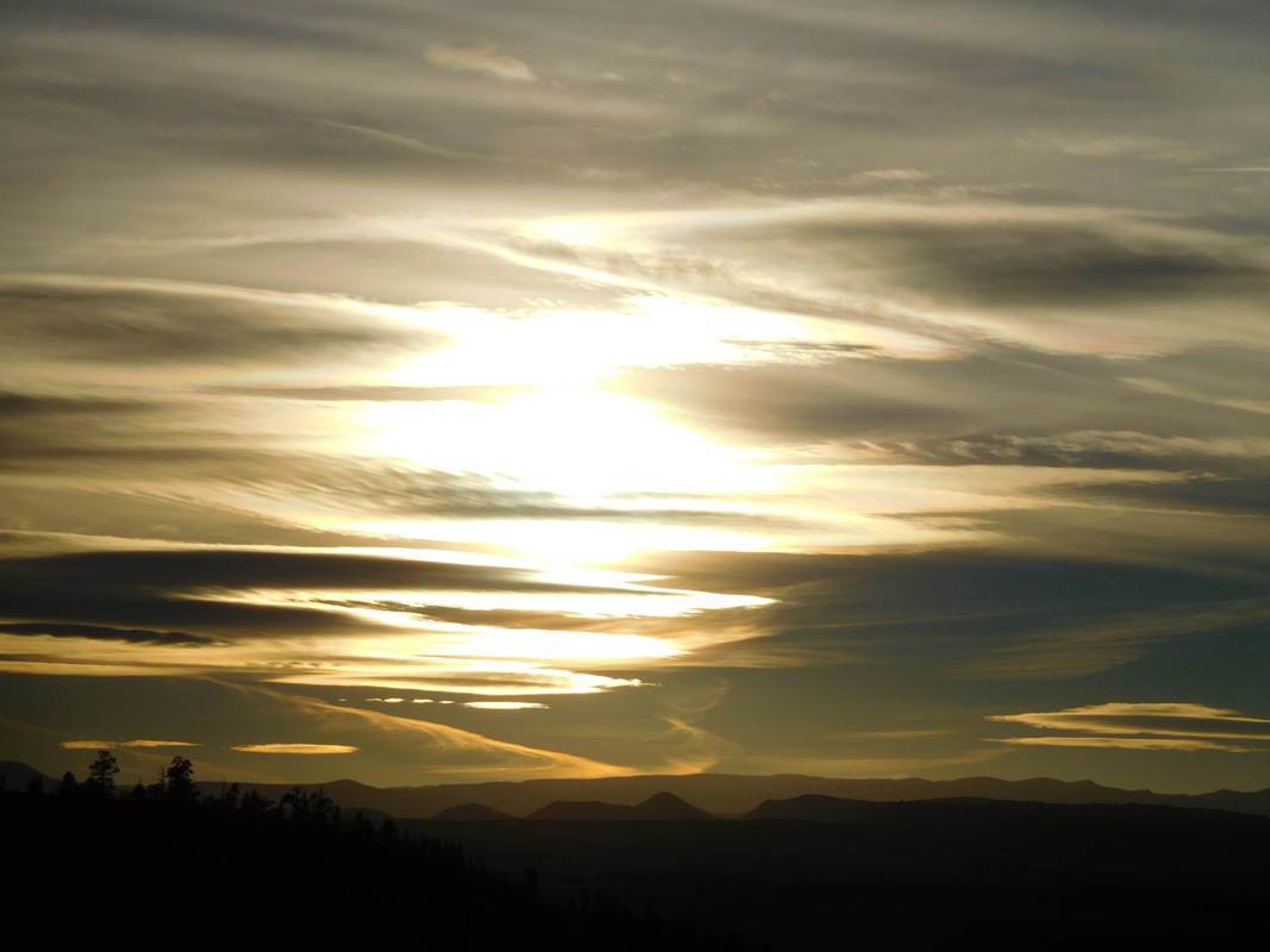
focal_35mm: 140
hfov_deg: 14.1
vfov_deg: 10.6
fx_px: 5136
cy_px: 476
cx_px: 635
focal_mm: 25
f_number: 10.2
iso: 125
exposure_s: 1/1500
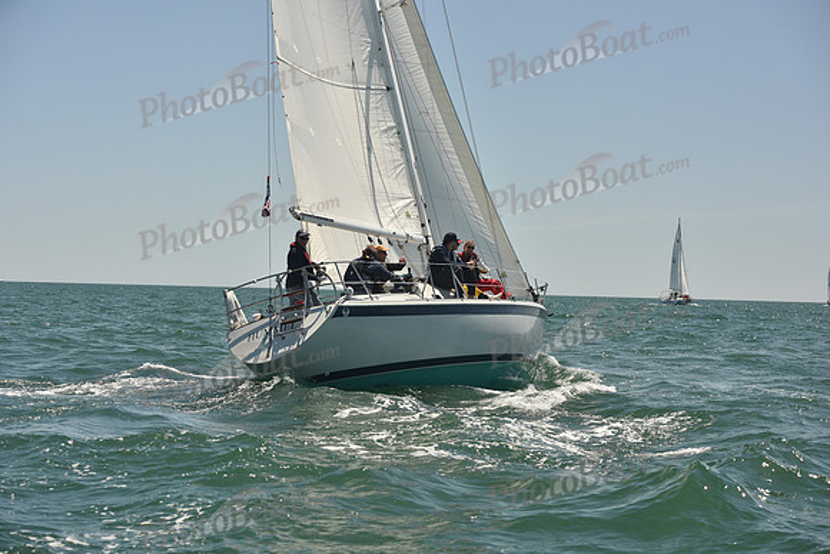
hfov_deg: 28.8
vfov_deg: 19.5
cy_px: 277
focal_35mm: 70
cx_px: 415
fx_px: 1614
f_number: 6.3
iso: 250
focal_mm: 70
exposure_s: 1/800
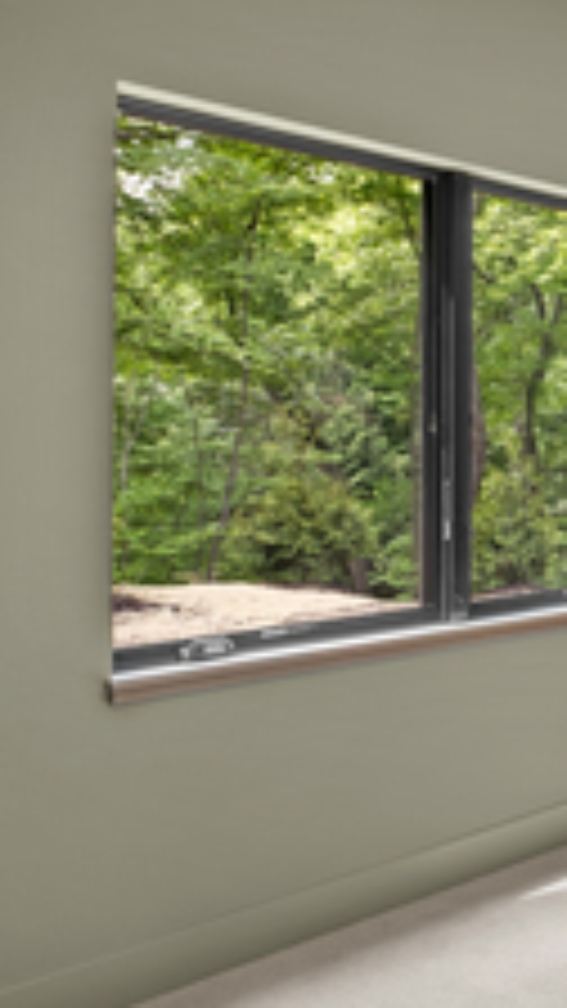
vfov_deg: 48.3
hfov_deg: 20.3
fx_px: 1123
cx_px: 1017
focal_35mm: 42
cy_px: 484
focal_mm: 12
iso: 200
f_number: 8
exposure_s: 1.1
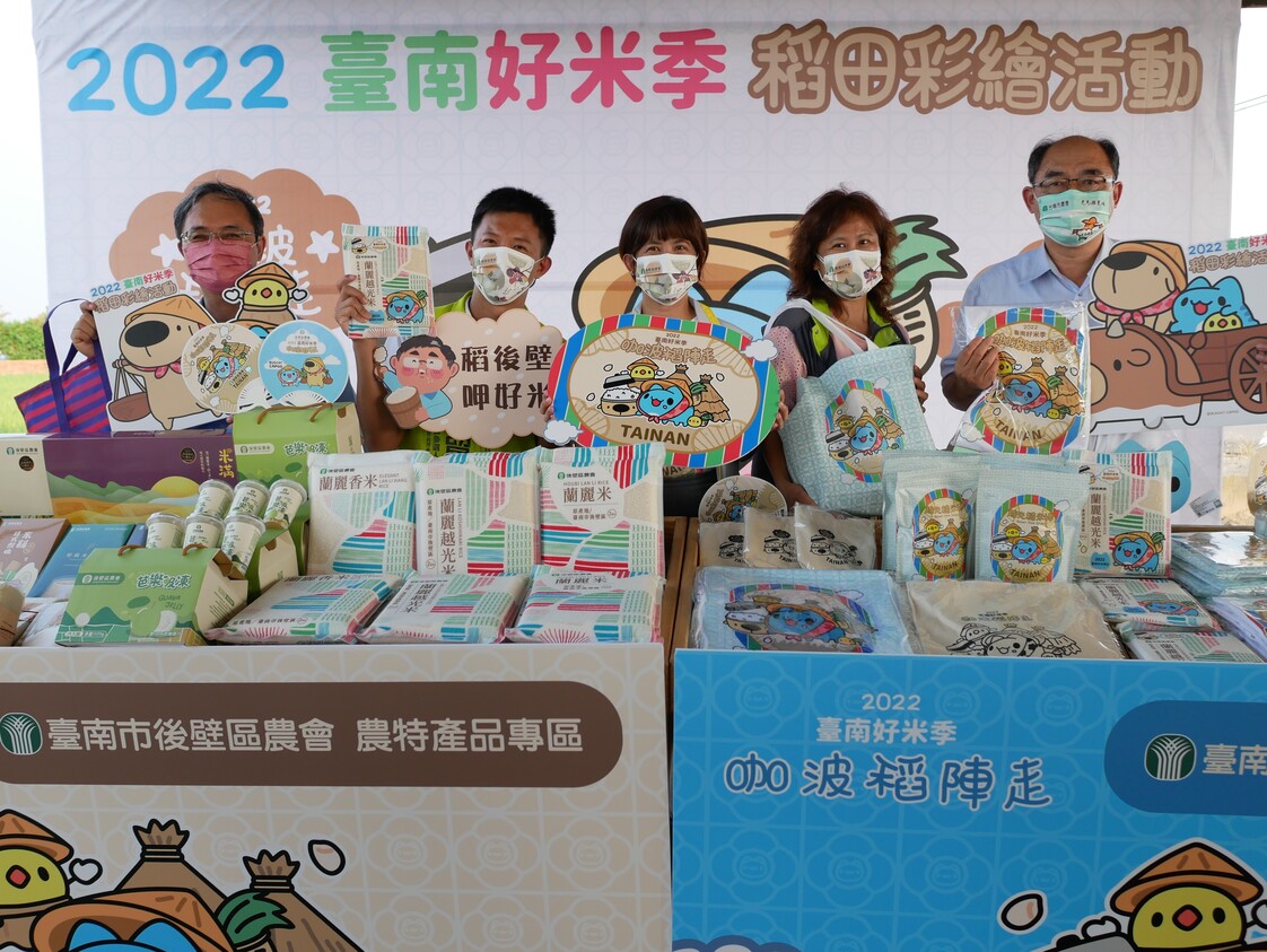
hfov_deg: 59.9
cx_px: 634
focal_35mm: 30
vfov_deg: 46.8
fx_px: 1099
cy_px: 476
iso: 200
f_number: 2.8
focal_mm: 15
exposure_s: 1/320
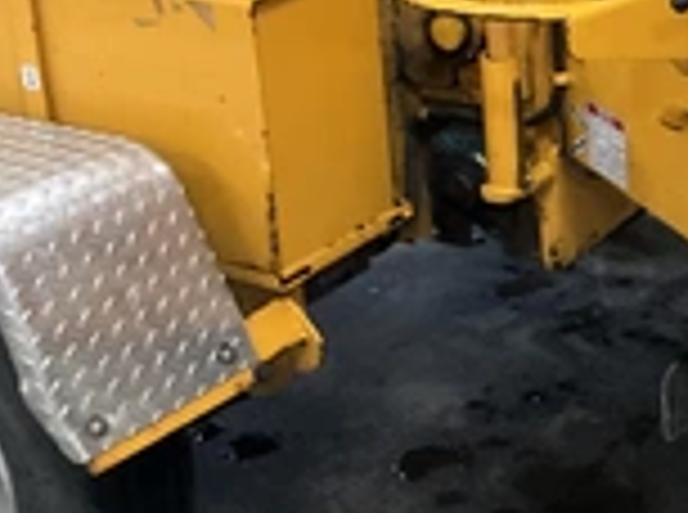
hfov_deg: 23.0
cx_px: 881
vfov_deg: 18.9
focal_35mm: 76
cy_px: 27
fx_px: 1507
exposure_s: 1/40
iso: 200
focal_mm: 3
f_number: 1.8
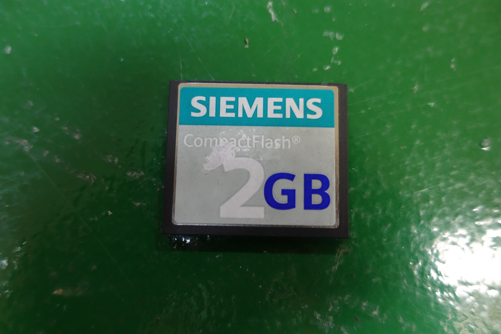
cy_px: 167
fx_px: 334
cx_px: 250
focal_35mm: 24
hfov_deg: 73.7
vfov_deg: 53.1
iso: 800
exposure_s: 1/30
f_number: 1.8
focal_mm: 8.8
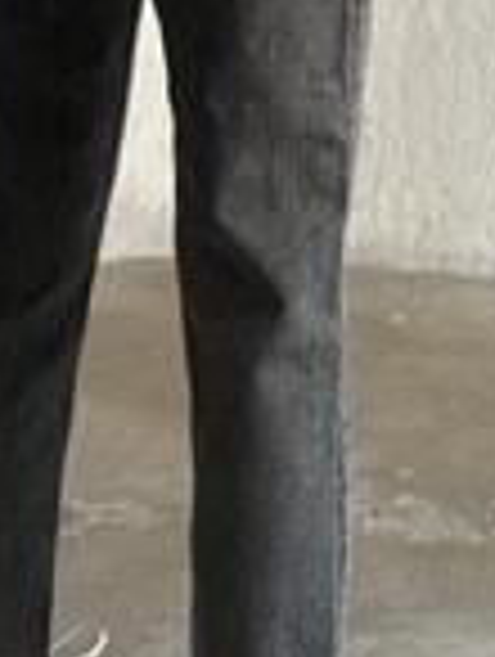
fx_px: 2662
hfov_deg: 10.6
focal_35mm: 140
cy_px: 198
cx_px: 162
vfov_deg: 14.0
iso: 250
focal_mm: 6.86
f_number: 1.78
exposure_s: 1/60
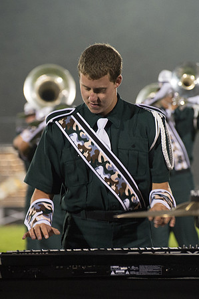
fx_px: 2108
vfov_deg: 8.1
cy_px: 149
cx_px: 115
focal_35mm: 254
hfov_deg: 5.4
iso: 5000
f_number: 5
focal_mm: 165
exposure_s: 1/160
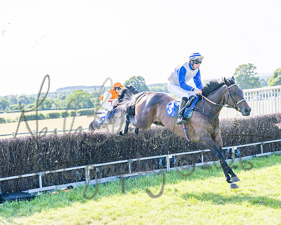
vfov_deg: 19.4
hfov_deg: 24.2
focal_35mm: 79
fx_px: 656
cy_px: 112
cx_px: 140
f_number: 4
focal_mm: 70
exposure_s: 1/2000
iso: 200
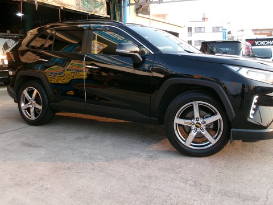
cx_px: 140
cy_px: 80
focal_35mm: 35
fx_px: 276
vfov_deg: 40.5
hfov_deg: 52.6
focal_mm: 5.1
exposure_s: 1/70
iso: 100
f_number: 3.9
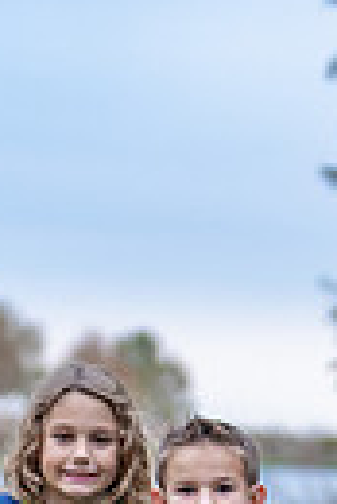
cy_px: 826
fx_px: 4173
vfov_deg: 6.8
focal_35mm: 298
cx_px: 505
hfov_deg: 4.6
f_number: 1.6
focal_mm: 50
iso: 320
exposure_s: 1/400
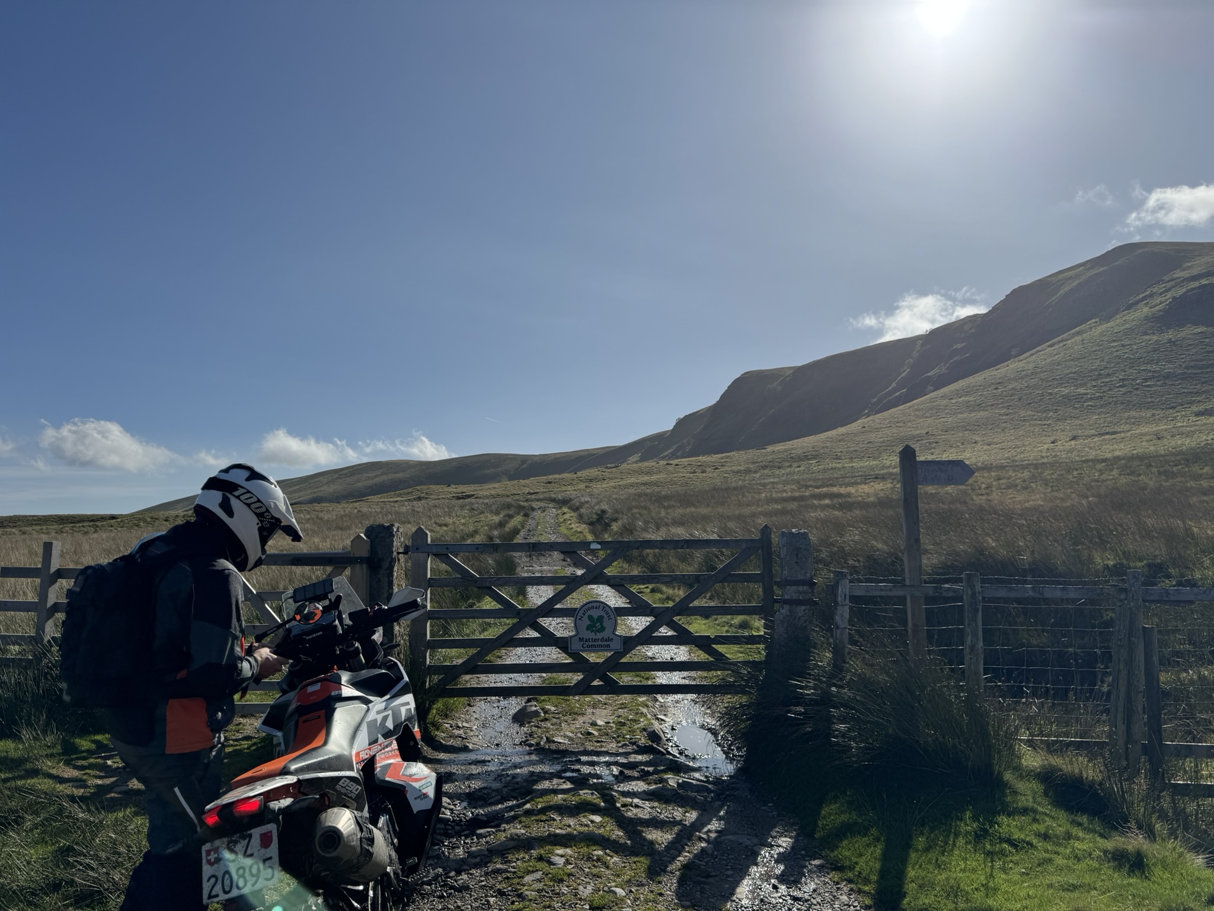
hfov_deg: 71.6
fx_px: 842
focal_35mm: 24
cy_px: 456
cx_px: 607
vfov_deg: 56.8
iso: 64
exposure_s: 1/12346
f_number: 1.78
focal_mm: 6.76
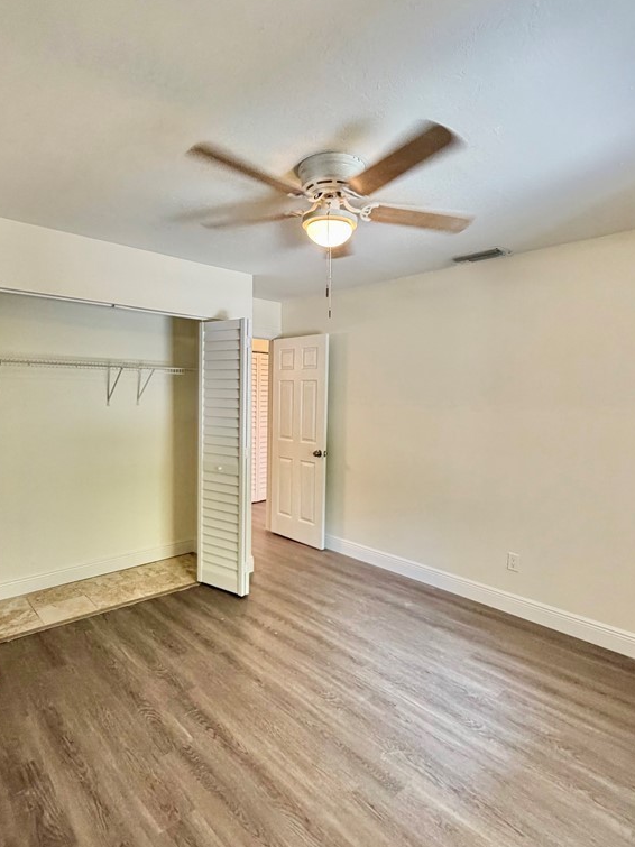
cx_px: 289
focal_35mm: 19
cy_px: 423
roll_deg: -0.6
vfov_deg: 84.7
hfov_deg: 68.5
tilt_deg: -3.1
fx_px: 465
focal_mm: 2.22
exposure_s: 1/121
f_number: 2.2
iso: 320
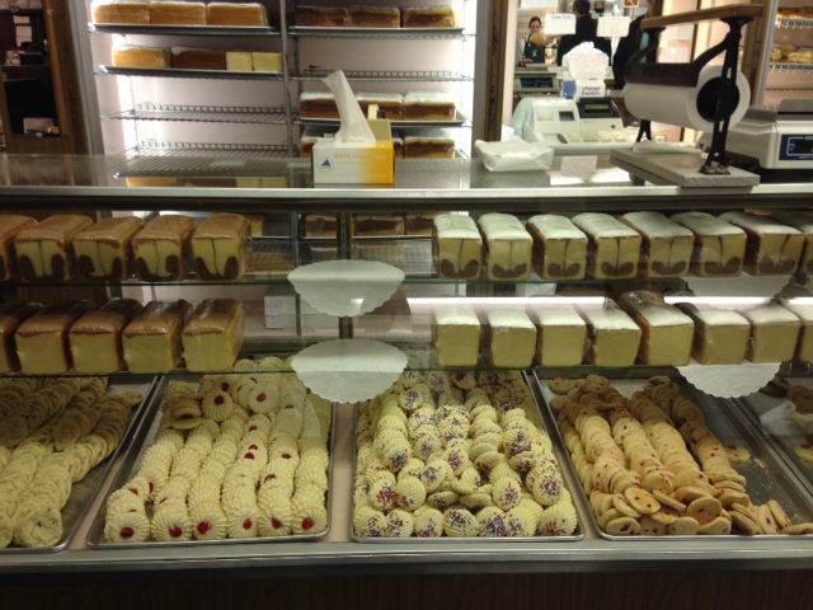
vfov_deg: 42.9
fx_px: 775
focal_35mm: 33
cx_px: 406
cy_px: 305
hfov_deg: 55.4
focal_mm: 4.12
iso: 50
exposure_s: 1/24
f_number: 2.4
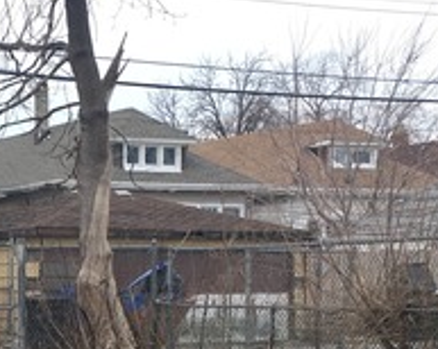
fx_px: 1217
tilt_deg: -1.9
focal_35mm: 94
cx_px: -34
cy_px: 329
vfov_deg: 16.1
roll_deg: +1.1
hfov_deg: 19.6
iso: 25
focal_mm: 4.15
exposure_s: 1/388
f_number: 2.2
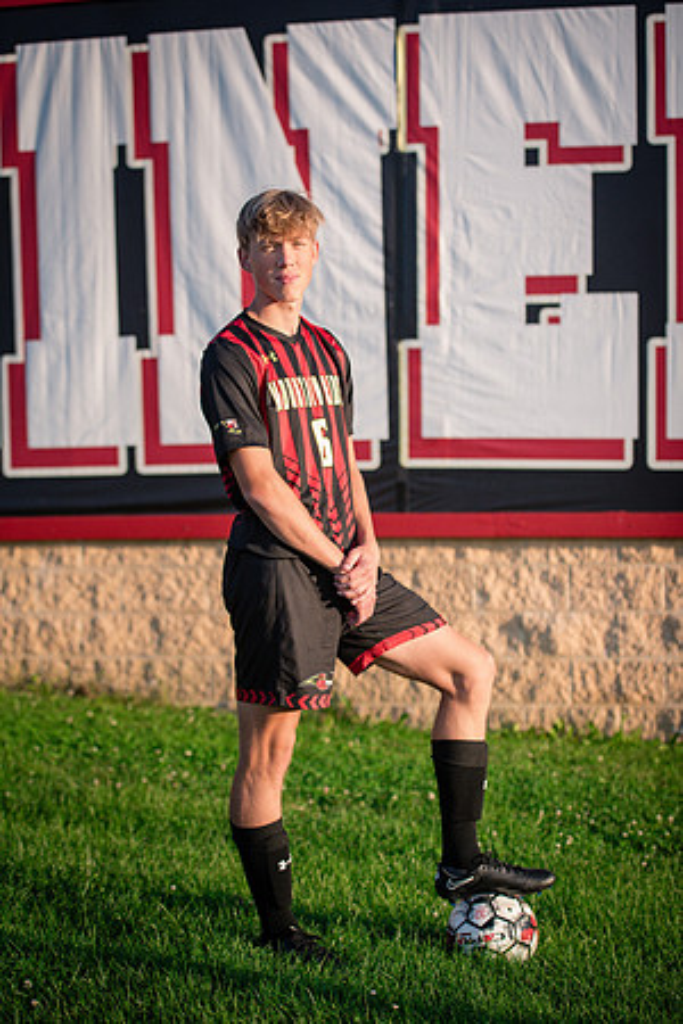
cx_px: 342
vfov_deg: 28.8
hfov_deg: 19.5
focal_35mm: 70
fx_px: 1992
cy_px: 512
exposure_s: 1/4000
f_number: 2.8
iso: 800
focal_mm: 70
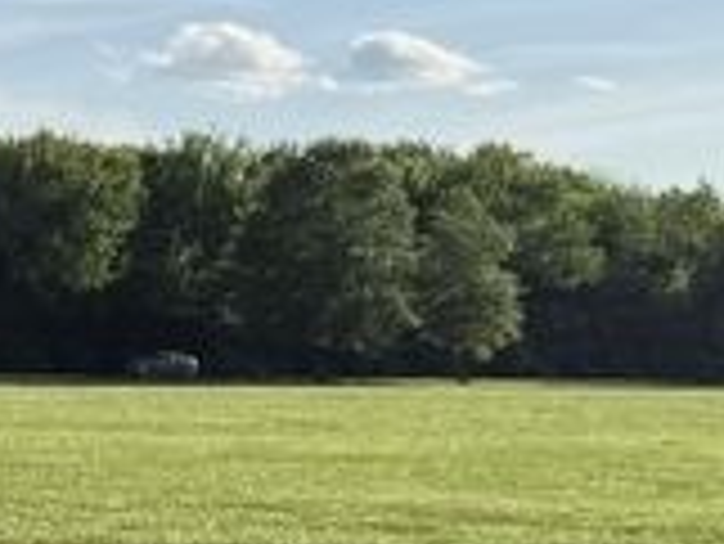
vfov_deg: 12.0
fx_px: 2491
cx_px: -274
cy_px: 742
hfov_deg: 15.6
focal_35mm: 119
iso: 80
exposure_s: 1/4405
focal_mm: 6.76
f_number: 1.78
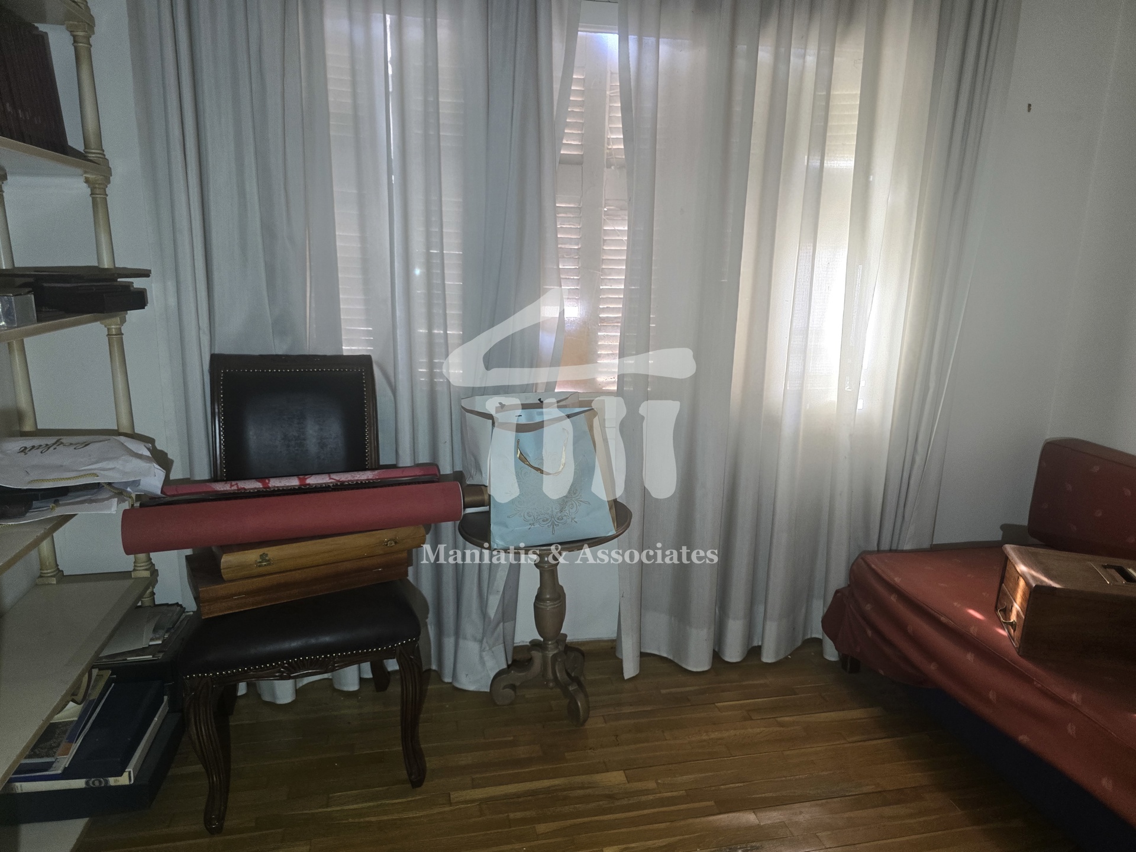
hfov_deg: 73.9
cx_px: 568
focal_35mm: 23
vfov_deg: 58.9
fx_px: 755
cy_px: 426
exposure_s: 1/100
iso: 200
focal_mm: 6.3
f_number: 1.7
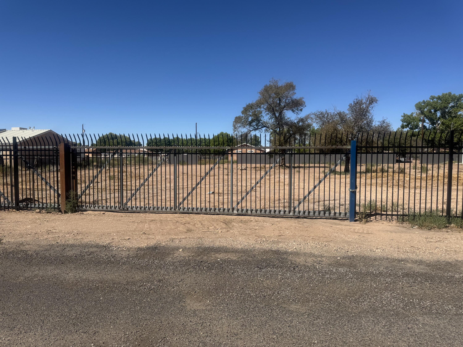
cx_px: 232
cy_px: 174
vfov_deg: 56.8
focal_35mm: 24
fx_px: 321
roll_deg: -0.2
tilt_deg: -3.0
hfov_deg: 71.6
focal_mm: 6.76
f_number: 1.78
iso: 80
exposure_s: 1/6410
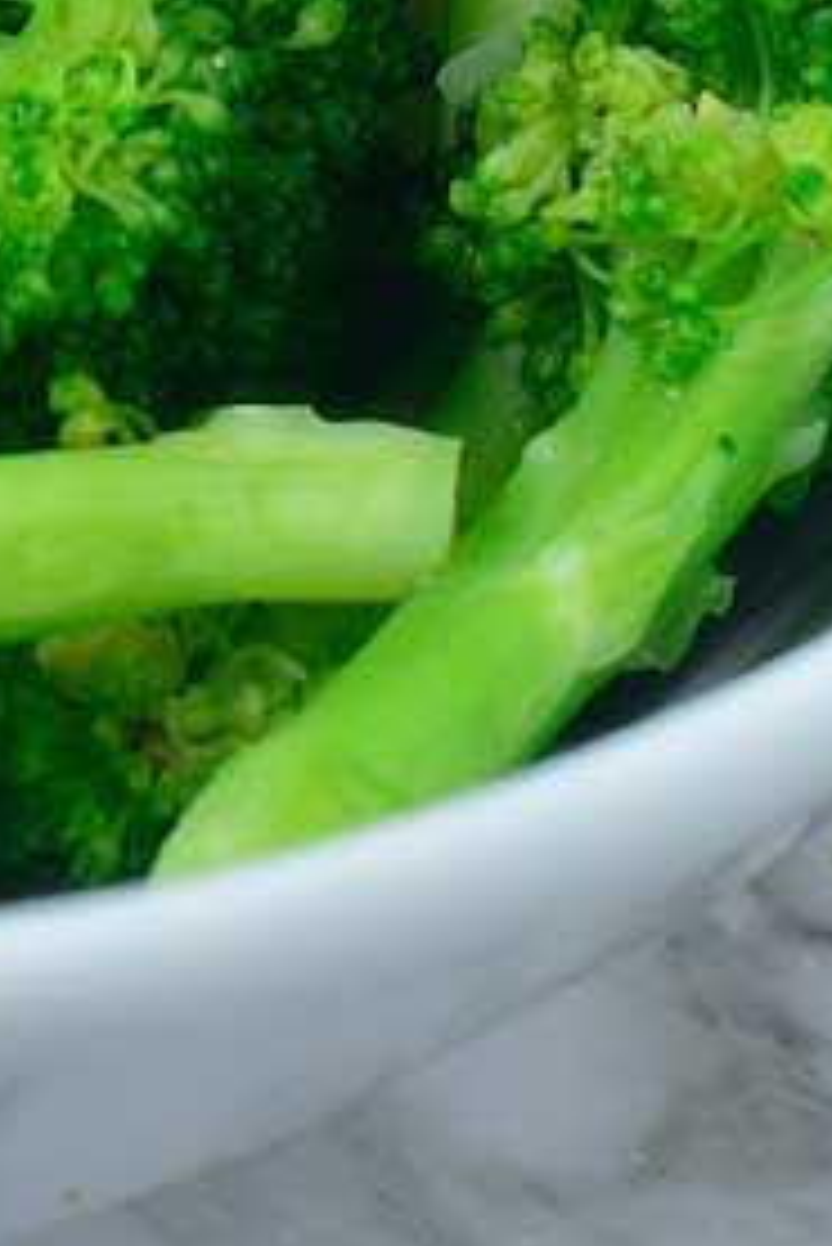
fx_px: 10109
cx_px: -522
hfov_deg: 4.7
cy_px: -996
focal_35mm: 292
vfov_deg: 6.9
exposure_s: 1/8
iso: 160
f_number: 7.1
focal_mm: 50
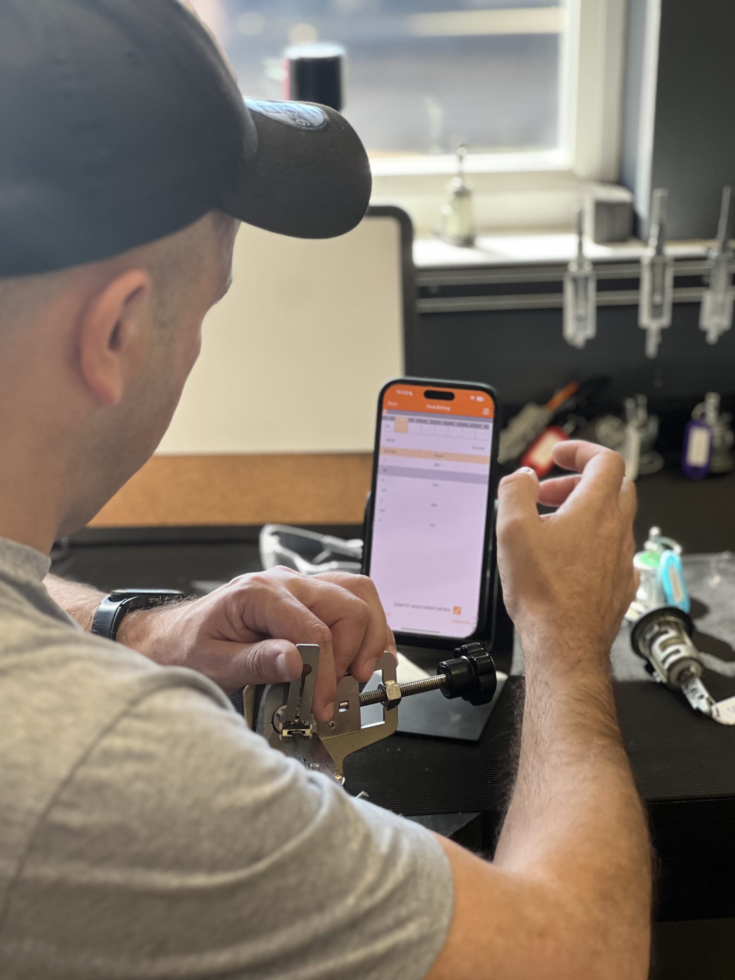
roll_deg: +0.1
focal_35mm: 77
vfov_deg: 25.3
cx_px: 368
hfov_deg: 19.1
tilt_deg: -20.3
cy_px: 490
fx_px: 2180
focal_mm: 9
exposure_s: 1/100
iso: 125
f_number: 2.8
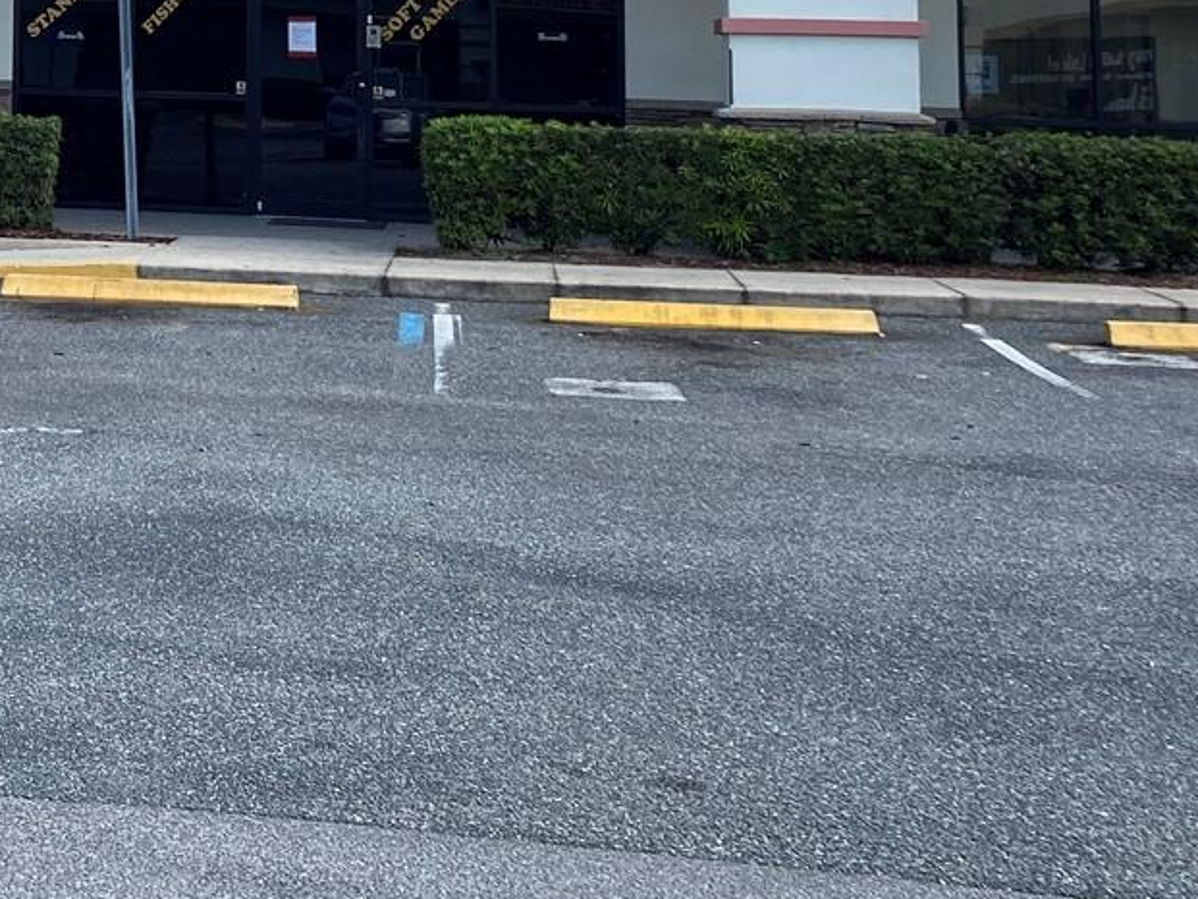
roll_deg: -1.1
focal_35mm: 67
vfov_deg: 20.4
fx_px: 2319
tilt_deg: +5.1
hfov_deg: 27.1
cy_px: -210
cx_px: -39
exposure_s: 1/1838
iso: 32
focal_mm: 4.25
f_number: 1.8
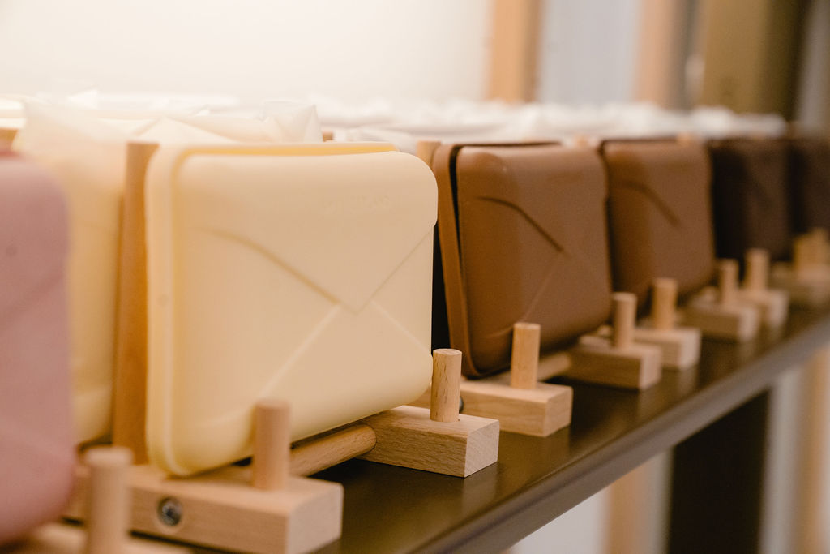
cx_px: 415
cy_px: 277
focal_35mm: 70
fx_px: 1614
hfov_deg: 28.8
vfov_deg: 19.5
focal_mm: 70
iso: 3200
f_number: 5.6
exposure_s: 1/250
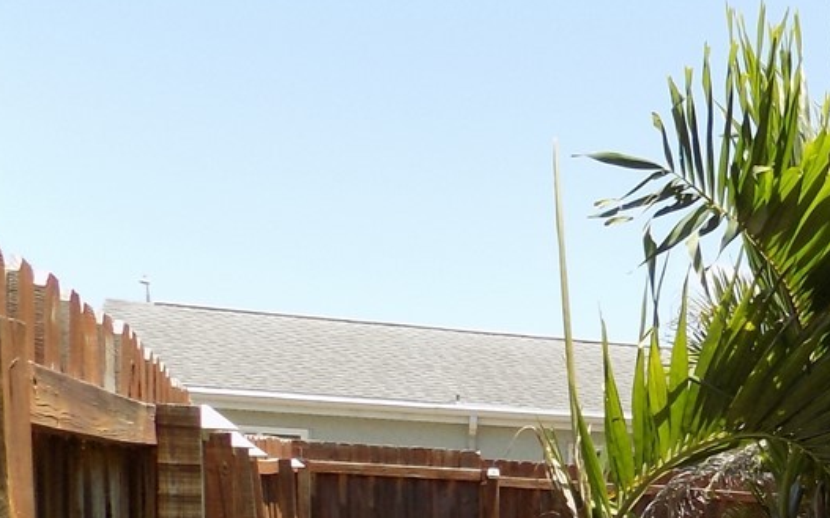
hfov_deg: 23.8
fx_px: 1673
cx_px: 1139
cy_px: 762
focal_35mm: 74
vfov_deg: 16.2
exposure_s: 1/500
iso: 80
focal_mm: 4
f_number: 3.1
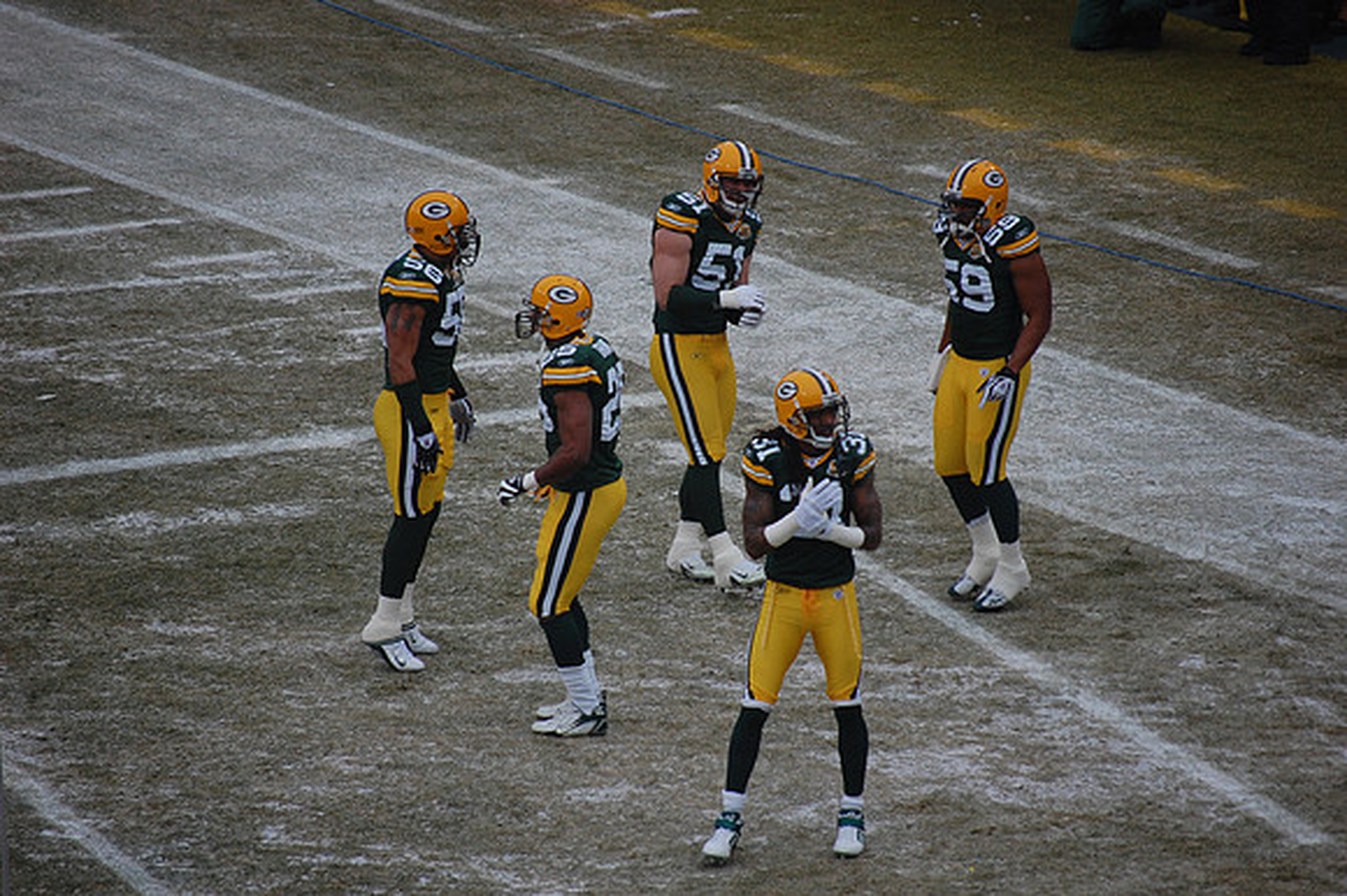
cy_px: 448
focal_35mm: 300
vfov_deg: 4.6
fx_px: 11218
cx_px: 674
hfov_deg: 6.9
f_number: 5.6
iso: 400
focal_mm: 200
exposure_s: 1/1000
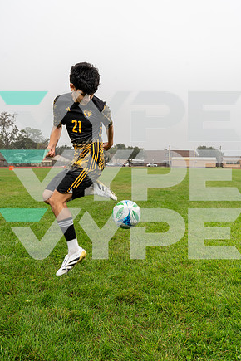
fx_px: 311
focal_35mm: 31
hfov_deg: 42.3
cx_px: 122
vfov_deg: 60.3
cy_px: 176
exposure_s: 1/200
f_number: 7.1
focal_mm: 30
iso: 250
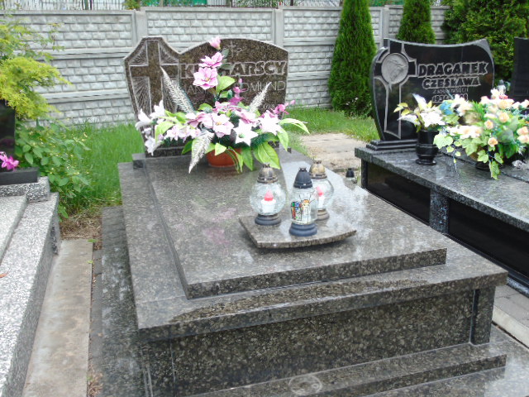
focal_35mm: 34
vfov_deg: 41.8
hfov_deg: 54.0
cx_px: 264
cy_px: 198
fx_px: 520
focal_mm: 6.1
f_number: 3.8
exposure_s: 1/80
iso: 80
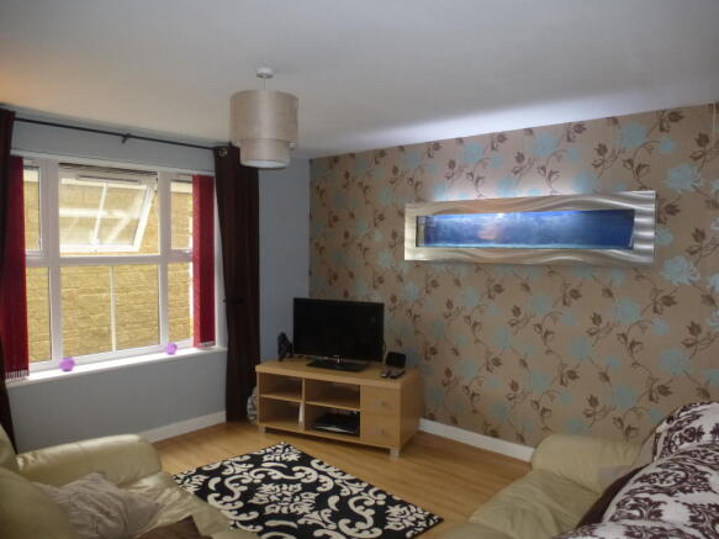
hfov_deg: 71.6
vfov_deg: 56.8
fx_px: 498
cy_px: 270
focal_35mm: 24
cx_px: 360
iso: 400
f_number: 3.3
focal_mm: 4.3
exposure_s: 1/60
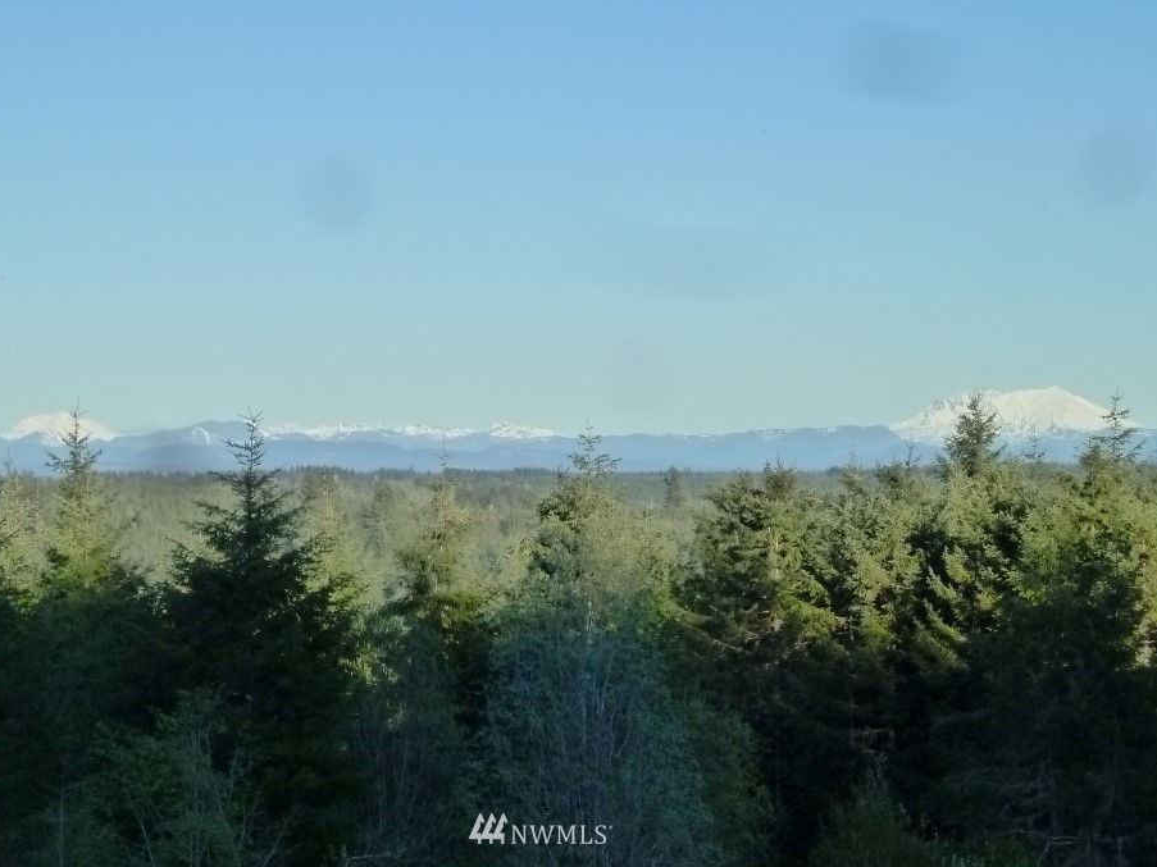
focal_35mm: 118
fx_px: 3943
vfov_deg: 12.6
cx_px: 541
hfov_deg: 16.7
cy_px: 385
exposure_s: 1/500
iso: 400
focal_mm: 17
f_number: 5
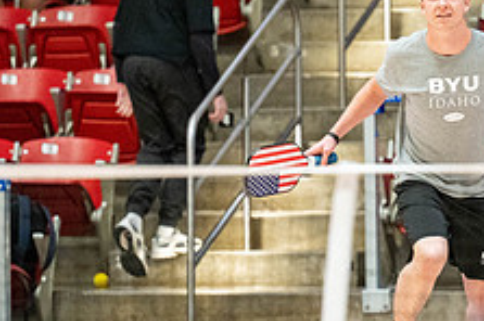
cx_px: 395
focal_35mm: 391
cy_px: 175
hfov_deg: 5.3
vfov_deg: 3.5
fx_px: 5249
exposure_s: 1/500
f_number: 2.8
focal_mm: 150
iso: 5000
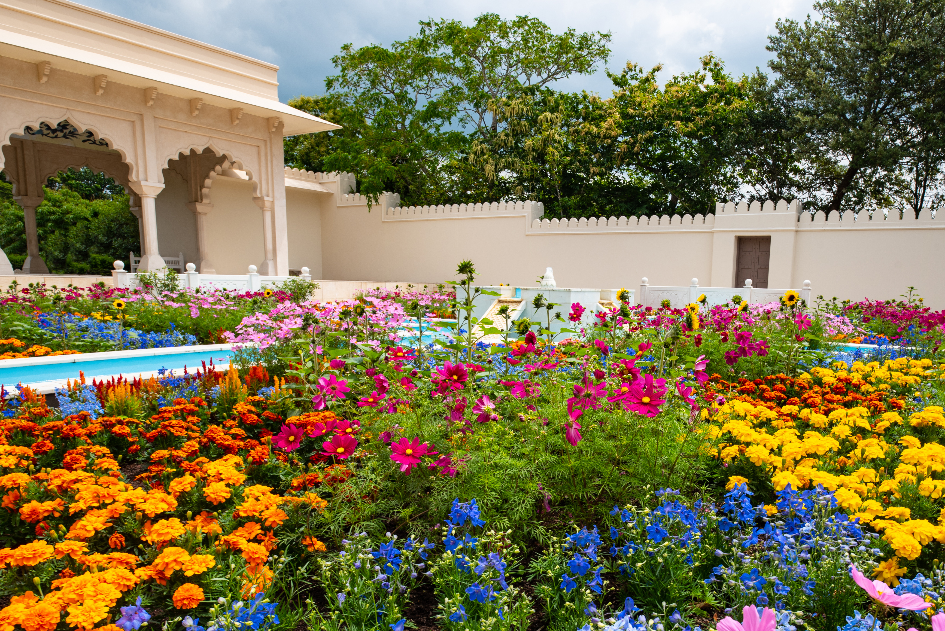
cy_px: 407
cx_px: 557
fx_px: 656
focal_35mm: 25
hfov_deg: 70.9
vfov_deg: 50.6
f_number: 11
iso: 100
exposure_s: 1/40
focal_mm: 17
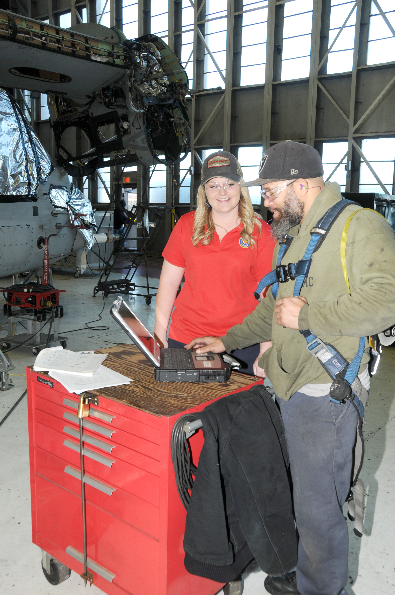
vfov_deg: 57.3
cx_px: 198
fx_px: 544
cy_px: 298
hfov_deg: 39.9
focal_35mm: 33
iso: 200
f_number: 7.1
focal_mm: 22
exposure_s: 1/50
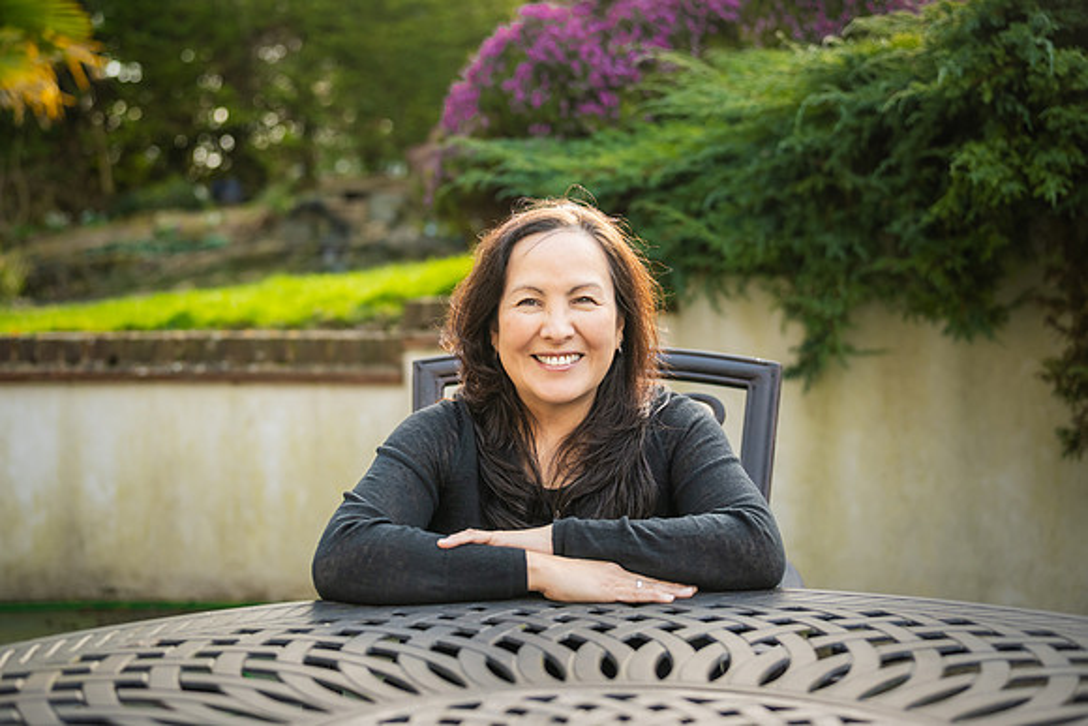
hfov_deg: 40.6
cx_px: 501
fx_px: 1468
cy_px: 334
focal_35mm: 49
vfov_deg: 27.8
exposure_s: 1/800
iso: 450
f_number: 2.1
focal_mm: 45
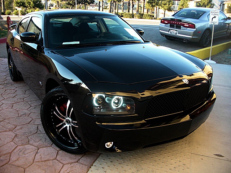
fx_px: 240
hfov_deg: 51.4
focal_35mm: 36
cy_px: 86
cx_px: 116
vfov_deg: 39.7
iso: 100
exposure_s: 1/100
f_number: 2.8
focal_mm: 6.3
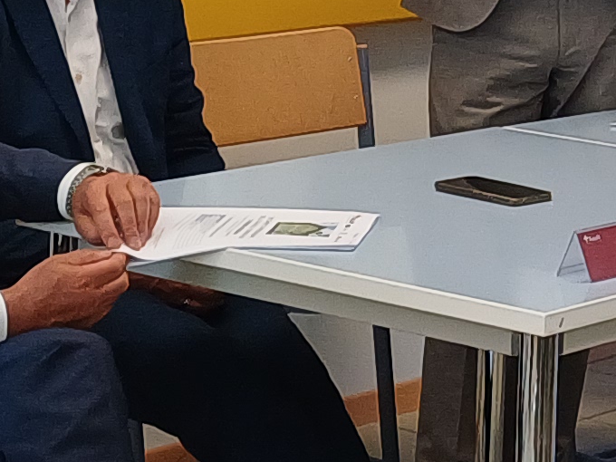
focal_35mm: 147
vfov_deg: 9.9
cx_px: 804
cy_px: -142
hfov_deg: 13.0
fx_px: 2616
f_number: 1.8
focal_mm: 4.65
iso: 125
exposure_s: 1/50
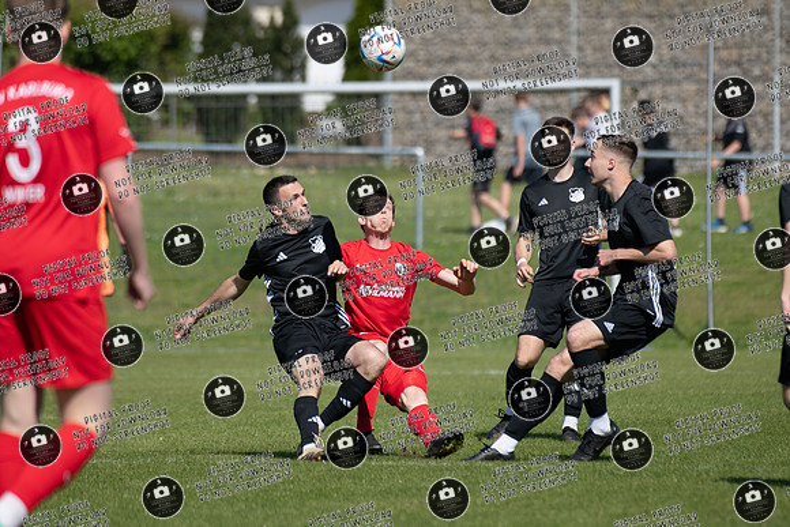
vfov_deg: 2.7
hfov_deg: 4.1
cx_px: 380
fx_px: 11052
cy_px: 234
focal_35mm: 504
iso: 220
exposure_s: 1/1600
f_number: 5.6
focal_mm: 410
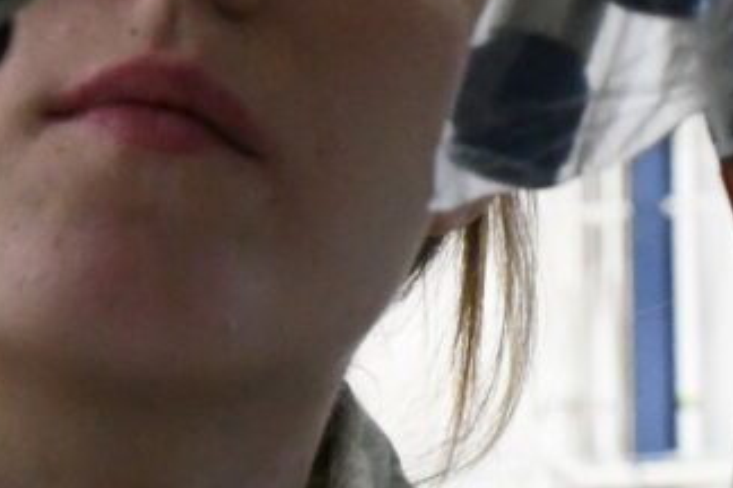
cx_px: 493
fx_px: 5151
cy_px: 175
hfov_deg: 8.1
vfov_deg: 5.4
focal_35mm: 253
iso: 6400
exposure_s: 1/100
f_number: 6.3
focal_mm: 32
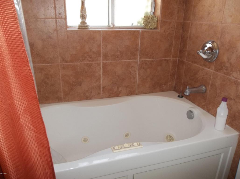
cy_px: 90
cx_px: 120
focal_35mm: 27
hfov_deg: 65.4
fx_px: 187
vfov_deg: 51.2
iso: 80
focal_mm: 4.9
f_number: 3.5
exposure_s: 1/30
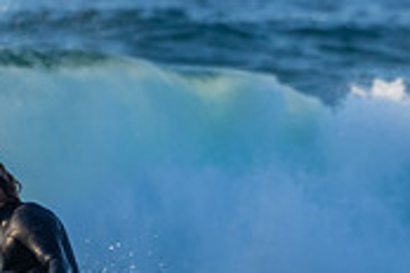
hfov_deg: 1.2
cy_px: 392
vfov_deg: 0.8
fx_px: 19872
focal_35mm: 1745
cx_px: -101
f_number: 5.6
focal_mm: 350
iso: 640
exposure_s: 1/1250
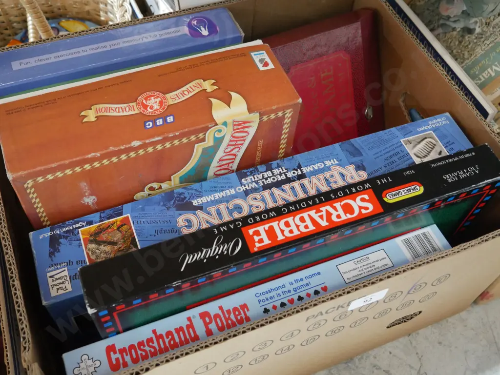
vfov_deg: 37.8
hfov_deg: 49.0
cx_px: 250
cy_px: 188
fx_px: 549
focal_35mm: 38
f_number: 4.1
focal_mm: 19
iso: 3200
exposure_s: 1/25
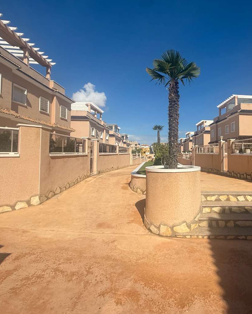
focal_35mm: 20
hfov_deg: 64.7
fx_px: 186
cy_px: 146
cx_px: 184
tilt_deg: +0.4
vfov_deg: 80.3
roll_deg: +0.8
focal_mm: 2.22
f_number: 2.2
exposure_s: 1/5155
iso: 50
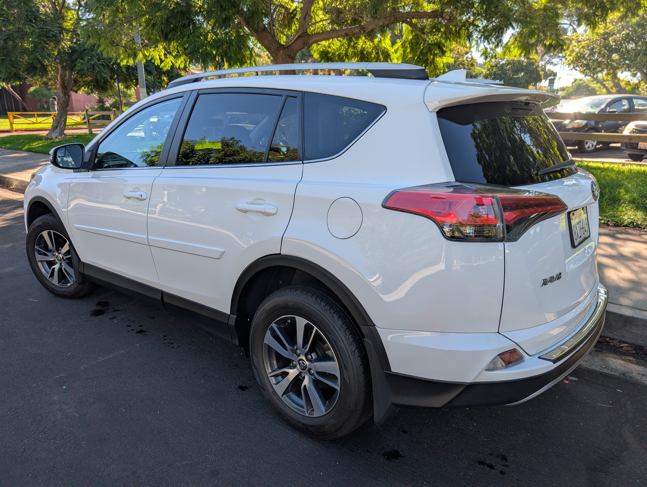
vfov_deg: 56.9
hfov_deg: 71.5
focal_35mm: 24
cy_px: 244
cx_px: 324
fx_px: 449
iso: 21
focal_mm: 6.9
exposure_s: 1/301
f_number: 1.68
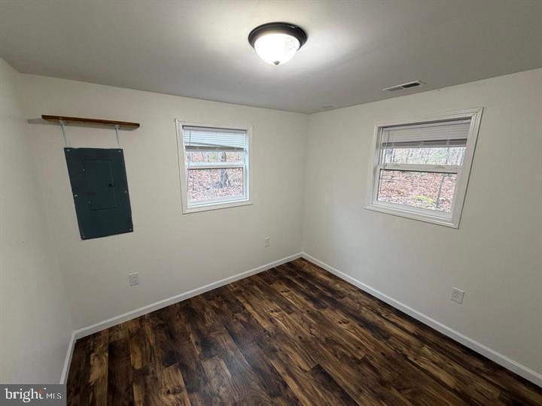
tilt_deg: -10.3
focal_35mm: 14
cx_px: 271
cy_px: 203
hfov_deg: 102.1
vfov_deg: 85.7
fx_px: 219
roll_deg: +0.2
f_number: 2.2
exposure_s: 1/60
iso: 250
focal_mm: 2.22
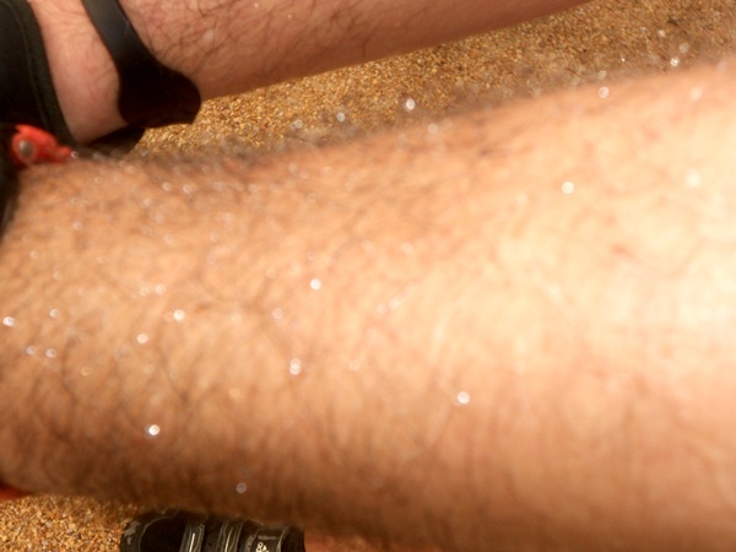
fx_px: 1042
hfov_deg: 38.9
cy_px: 276
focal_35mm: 49
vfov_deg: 29.7
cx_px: 368
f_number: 4.5
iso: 80
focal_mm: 8.8
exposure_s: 1/60
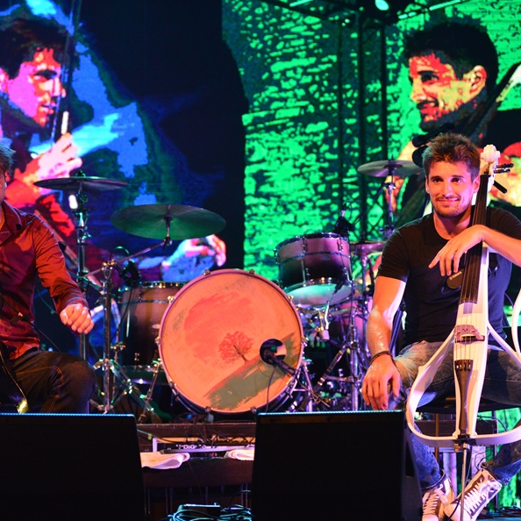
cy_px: 258
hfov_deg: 16.9
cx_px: 206
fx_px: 1754
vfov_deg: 16.9
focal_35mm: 103
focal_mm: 80
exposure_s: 1/250
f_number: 4
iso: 3200
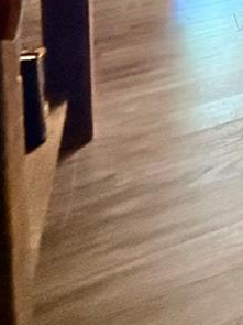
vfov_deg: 19.7
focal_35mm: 73
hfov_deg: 14.4
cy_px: -261
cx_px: 564
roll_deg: -1.7
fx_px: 684
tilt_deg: -4.3
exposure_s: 1/24
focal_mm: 2.22
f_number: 2.2
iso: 2000
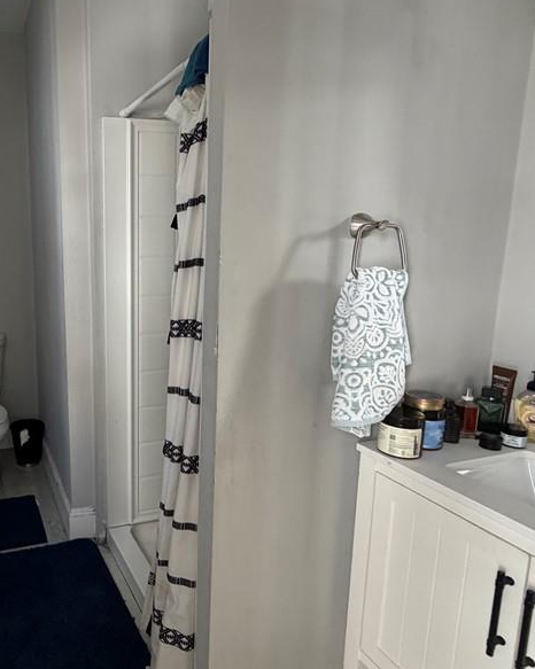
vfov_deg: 70.3
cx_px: 87
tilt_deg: -8.5
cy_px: 320
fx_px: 475
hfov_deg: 53.7
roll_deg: +1.3
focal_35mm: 24
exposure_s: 1/107
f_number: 2.2
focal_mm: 2.22
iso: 320
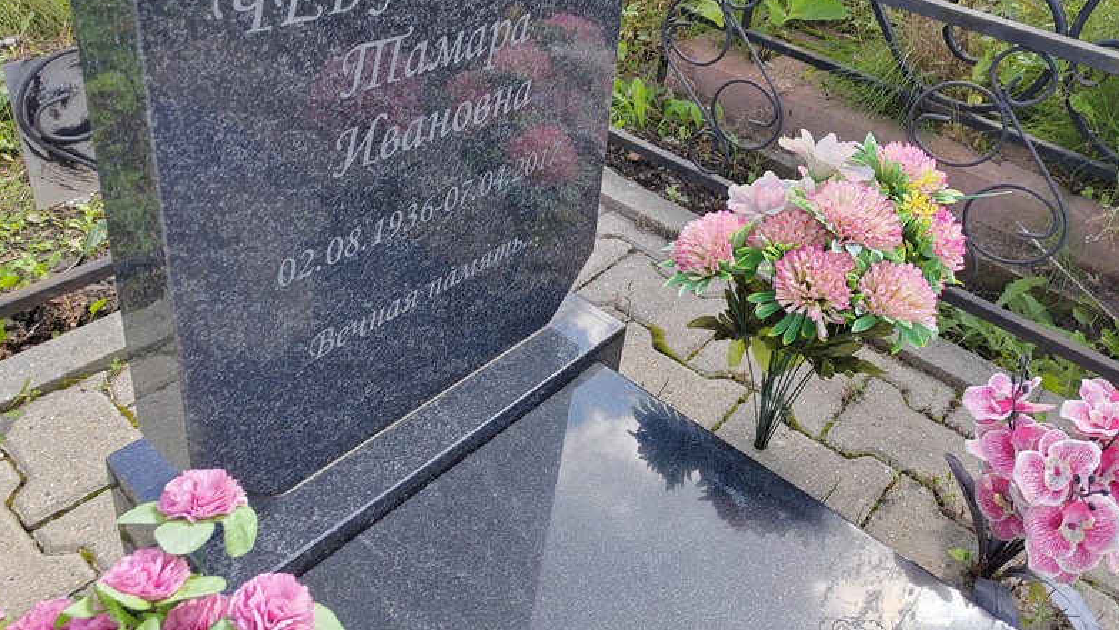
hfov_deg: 64.3
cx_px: 567
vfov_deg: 38.5
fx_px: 890
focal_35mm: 30
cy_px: 204
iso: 100
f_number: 1.9
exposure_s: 1/280
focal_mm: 5.52
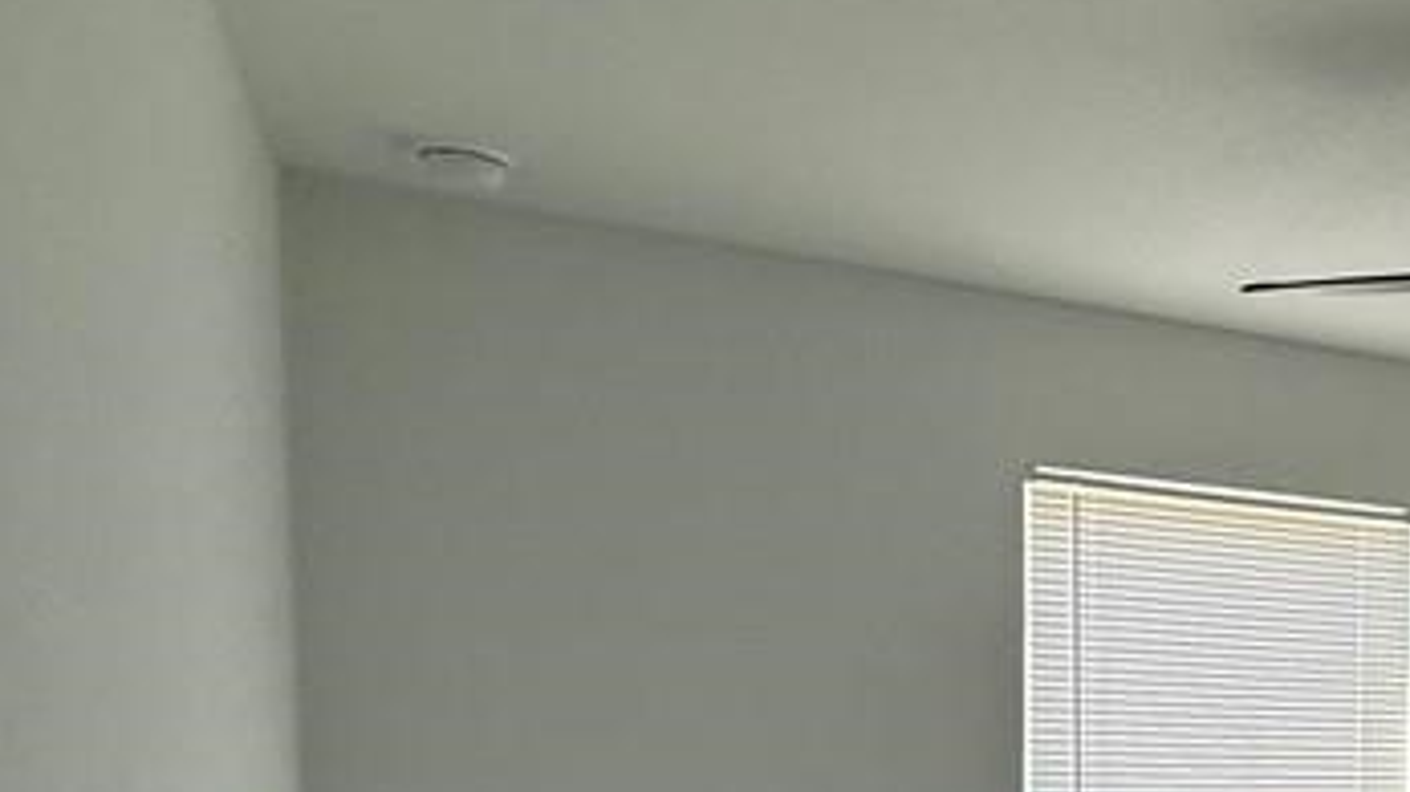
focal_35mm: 45
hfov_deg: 36.4
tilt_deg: -7.1
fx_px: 1682
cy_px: 914
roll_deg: -0.8
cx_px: 1646
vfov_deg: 24.4
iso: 80
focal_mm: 2.22
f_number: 2.2
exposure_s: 1/99
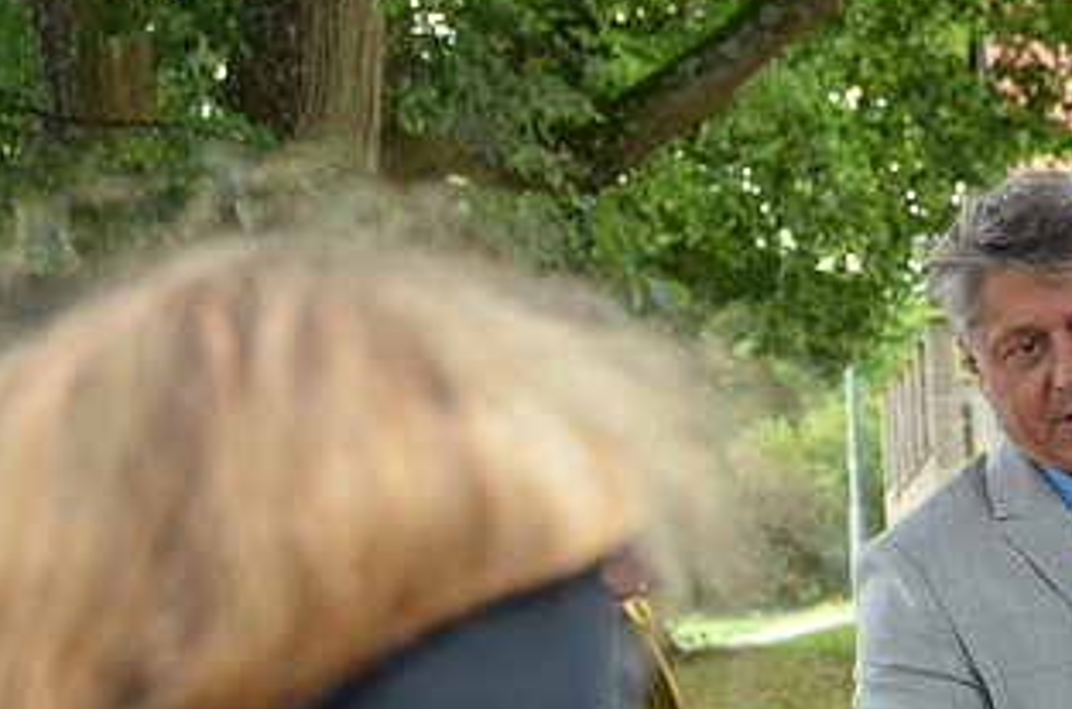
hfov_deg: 12.6
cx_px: 1117
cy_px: 363
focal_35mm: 161
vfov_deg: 8.5
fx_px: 4782
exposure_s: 1/80
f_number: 4.8
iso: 160
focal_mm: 42
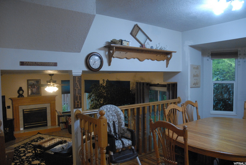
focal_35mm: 27
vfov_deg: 48.0
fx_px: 185
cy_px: 82
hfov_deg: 67.3
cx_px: 123
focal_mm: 18
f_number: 4
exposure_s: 1/60
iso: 1600
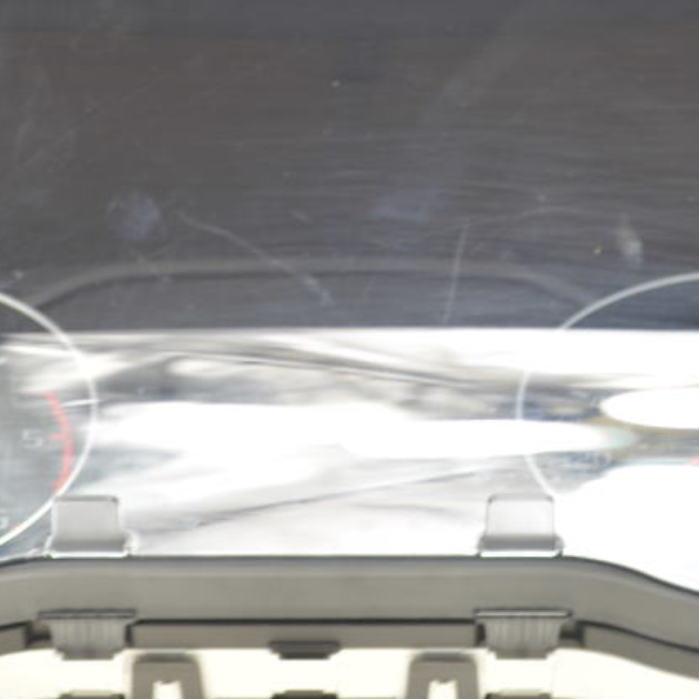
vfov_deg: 13.3
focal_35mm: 131
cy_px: 328
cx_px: 309
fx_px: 2993
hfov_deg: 13.3
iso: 100
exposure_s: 1/8
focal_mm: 42
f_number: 5.3
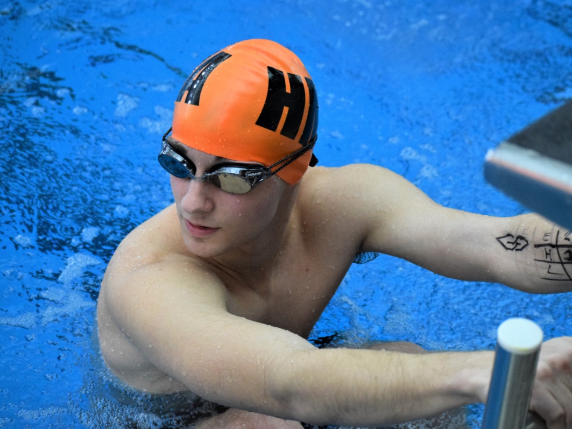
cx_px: 313
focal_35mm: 90
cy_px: 215
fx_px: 1479
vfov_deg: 16.5
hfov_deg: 21.9
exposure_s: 1/160
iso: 3200
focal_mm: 55
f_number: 4
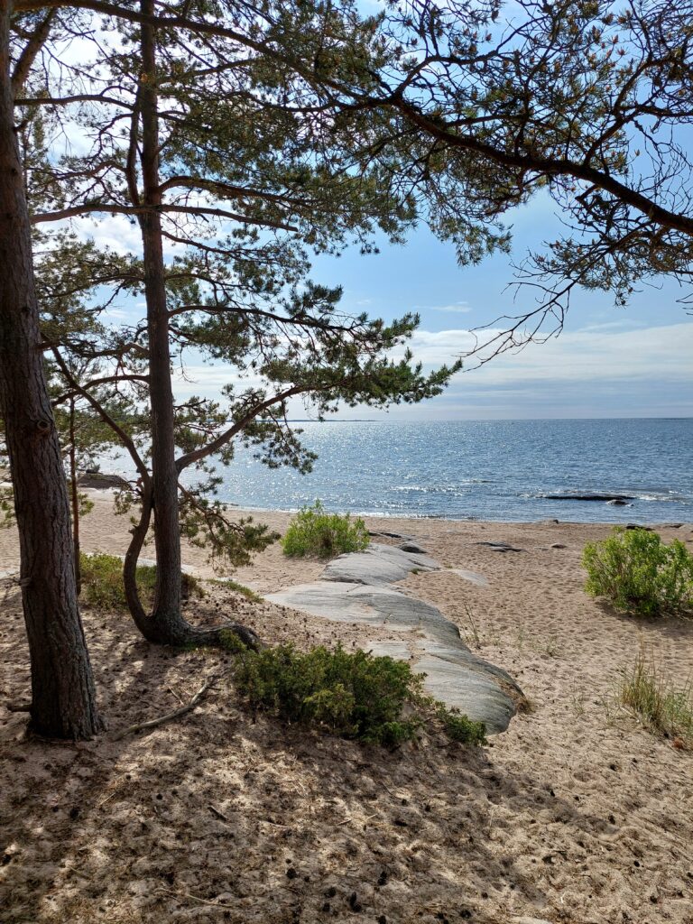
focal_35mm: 25
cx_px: 346
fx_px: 667
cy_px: 462
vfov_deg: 69.4
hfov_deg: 54.9
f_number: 1.8
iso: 40
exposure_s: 1/3716
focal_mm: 5.23
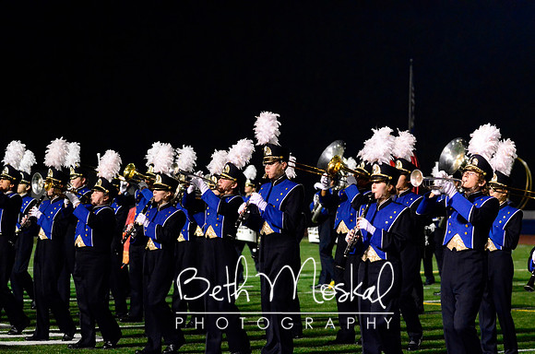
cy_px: 177
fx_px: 4449
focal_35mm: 300
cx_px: 268
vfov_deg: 4.6
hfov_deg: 6.9
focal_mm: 200
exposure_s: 1/640
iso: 6400
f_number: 3.2
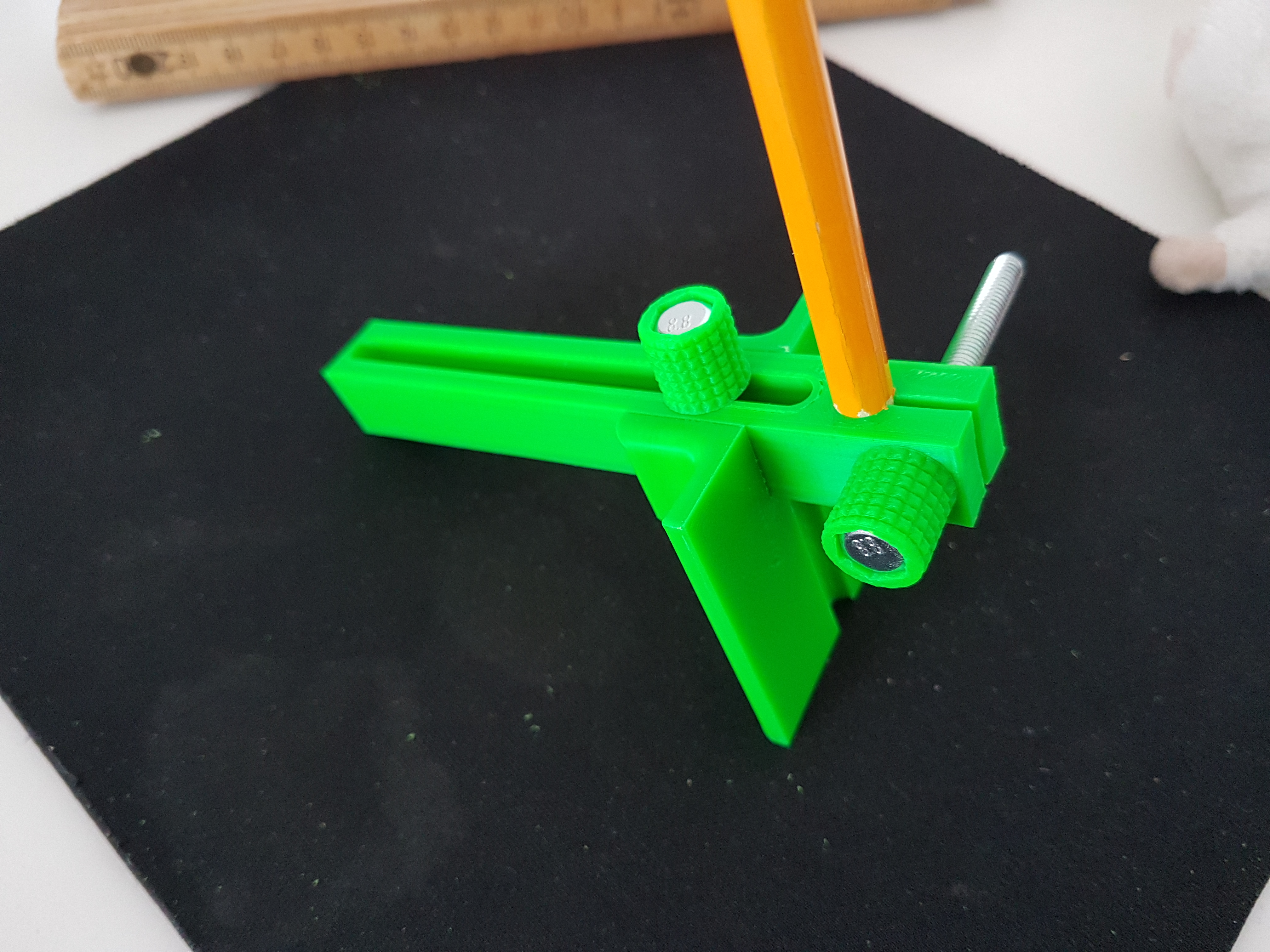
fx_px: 954
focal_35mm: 26
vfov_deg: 53.1
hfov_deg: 67.3
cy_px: 476
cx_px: 635
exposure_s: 1/25
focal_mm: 4.2
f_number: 1.7
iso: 160
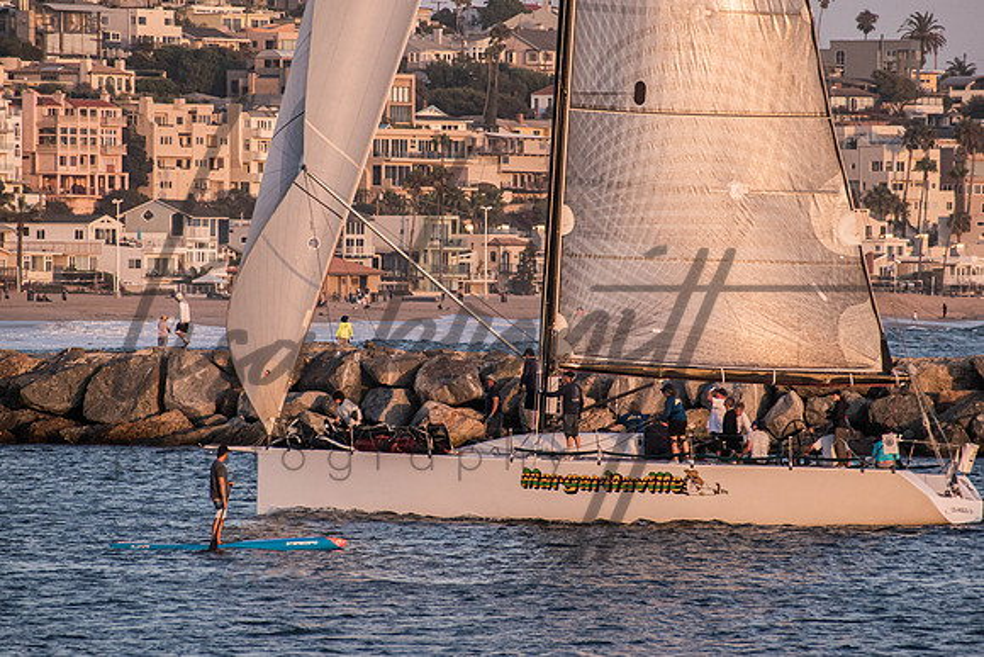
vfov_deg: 3.5
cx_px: 480
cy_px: 329
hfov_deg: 5.3
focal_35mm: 391
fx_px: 10685
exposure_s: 1/160
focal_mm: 250
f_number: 9
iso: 1600
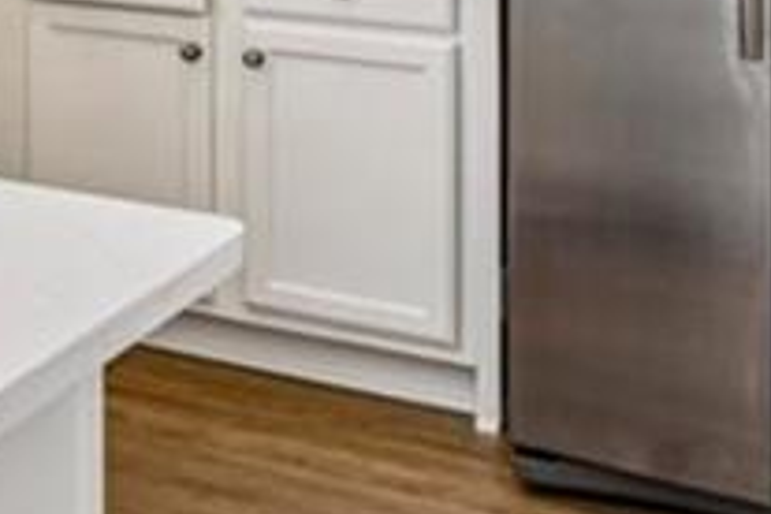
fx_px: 1692
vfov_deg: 15.4
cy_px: -339
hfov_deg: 23.5
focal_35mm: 79
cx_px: -145
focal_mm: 16
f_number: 8
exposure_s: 1/50
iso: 400
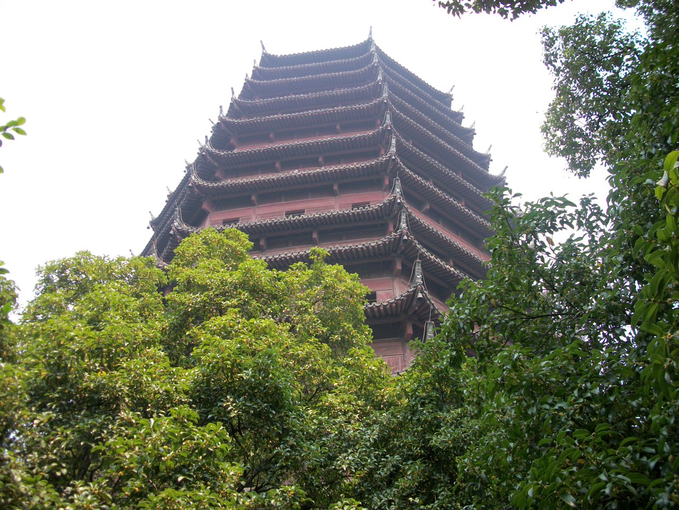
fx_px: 628
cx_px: 340
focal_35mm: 32
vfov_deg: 44.2
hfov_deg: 56.8
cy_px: 255
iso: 80
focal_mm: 5.7
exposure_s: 1/400
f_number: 2.9
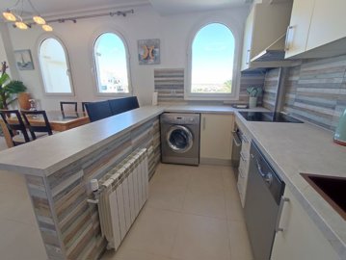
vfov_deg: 78.2
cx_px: 173
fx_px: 160
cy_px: 130
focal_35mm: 16
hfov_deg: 94.4
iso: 108
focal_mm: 1.65
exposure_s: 1/100
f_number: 2.2
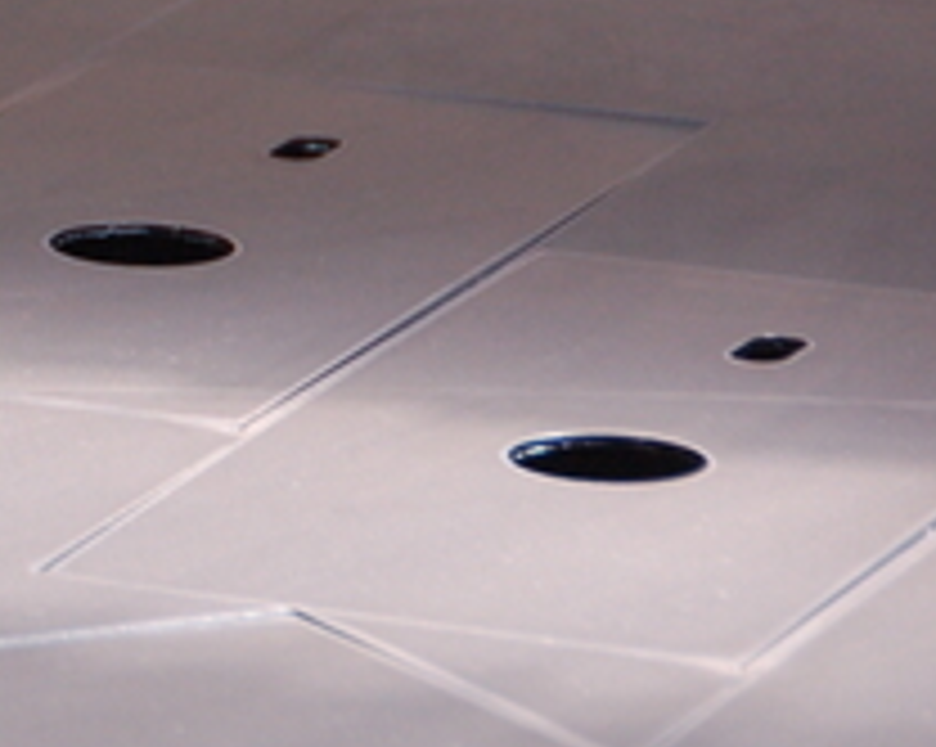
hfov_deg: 3.4
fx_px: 15715
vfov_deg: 2.7
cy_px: -369
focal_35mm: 568
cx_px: -832
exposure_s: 1/80
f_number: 5.6
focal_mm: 105
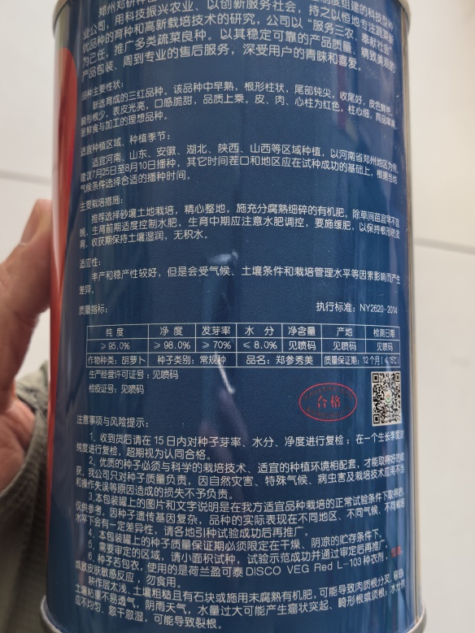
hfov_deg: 38.6
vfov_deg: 50.1
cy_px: 297
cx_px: 214
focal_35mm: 37
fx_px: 677
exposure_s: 1/381
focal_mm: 6.98
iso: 640
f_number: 2.8
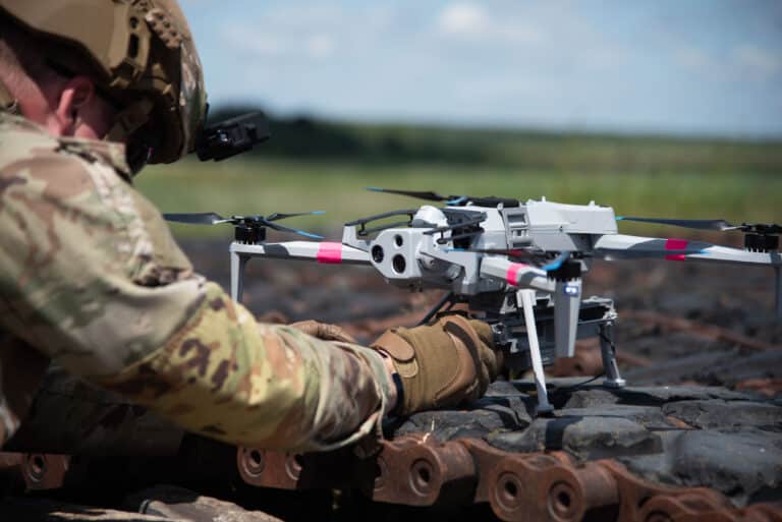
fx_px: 2608
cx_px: 391
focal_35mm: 120
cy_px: 261
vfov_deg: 11.4
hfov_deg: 17.1
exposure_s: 1/800
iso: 72
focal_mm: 120
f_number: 4
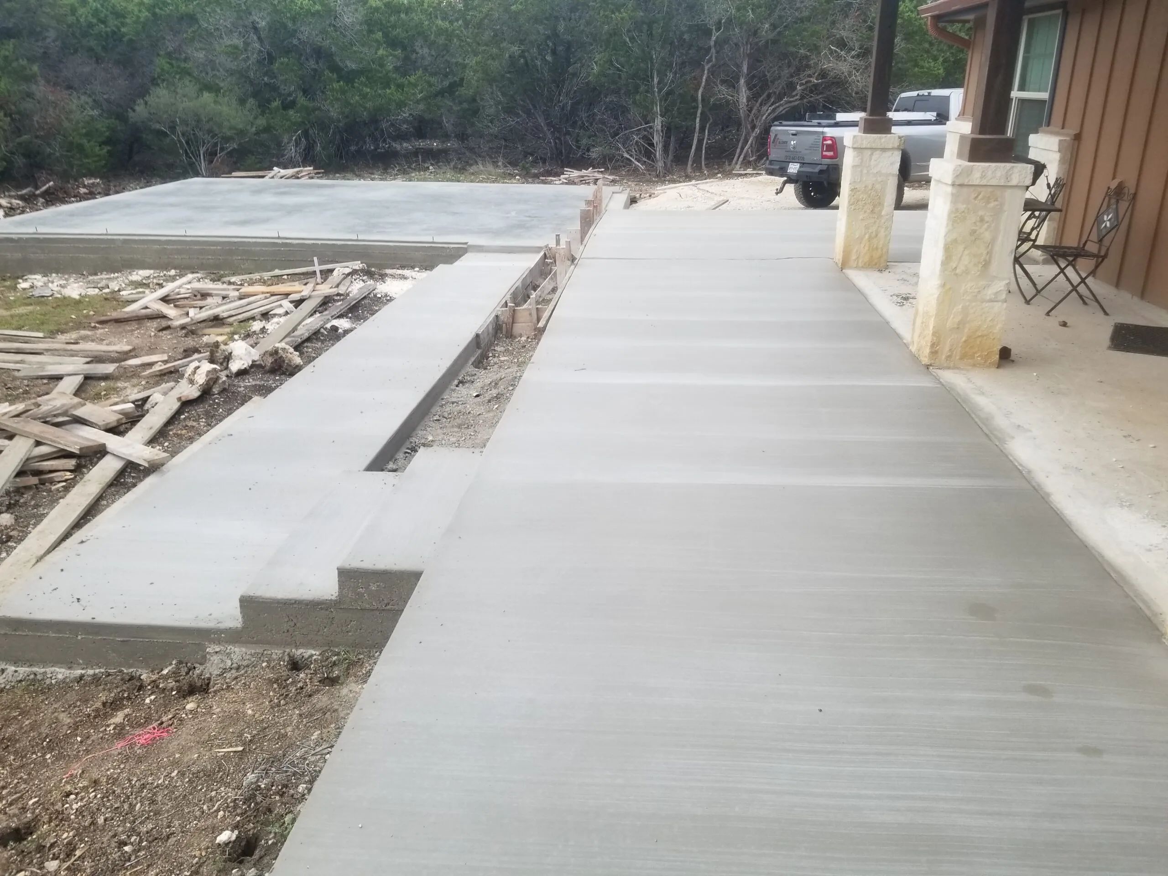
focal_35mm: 26
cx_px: 584
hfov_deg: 67.3
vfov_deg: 53.1
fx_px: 877
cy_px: 438
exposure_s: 1/60
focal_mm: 4.3
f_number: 1.7
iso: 64
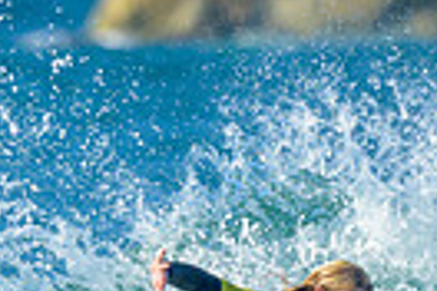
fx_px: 58820
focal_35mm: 4846
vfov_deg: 0.3
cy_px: 664
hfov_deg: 0.4
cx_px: 20
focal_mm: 800
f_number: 6.3
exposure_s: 1/2000
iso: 320
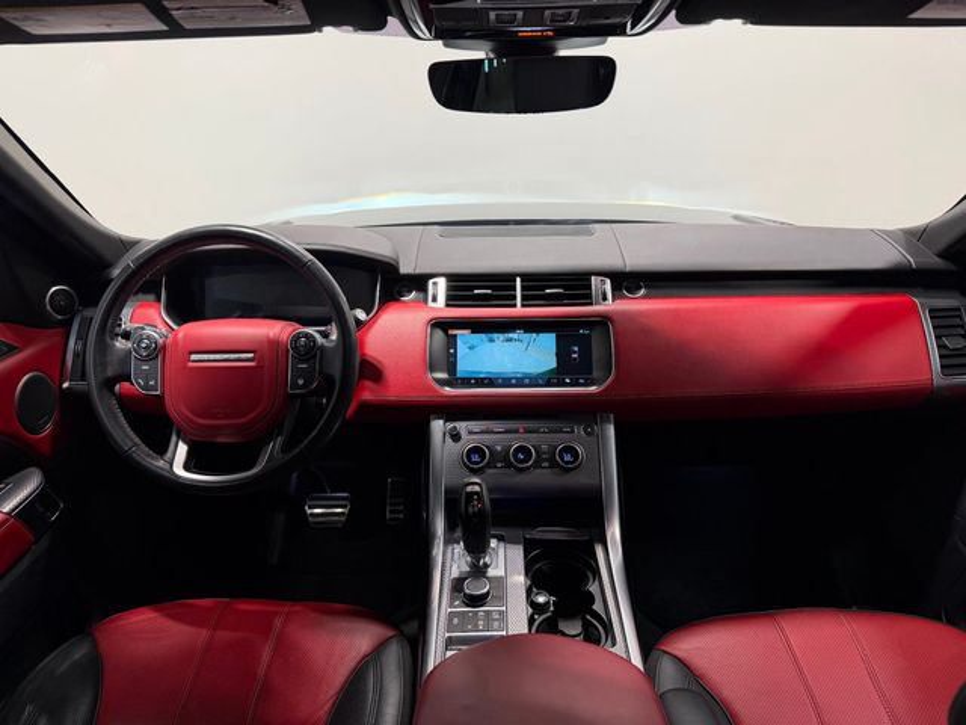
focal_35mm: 24
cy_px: 362
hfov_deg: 71.6
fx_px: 670
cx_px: 483
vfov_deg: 56.8
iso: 80
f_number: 1.78
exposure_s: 1/120
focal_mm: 6.76
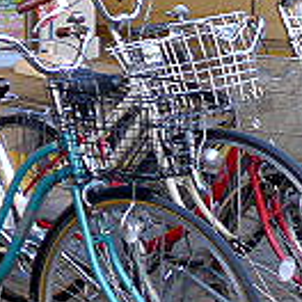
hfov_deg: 10.5
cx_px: -320
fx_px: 1500
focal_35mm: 152
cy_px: -117
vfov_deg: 11.1
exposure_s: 1/80
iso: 100
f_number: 2.4
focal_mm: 7.9
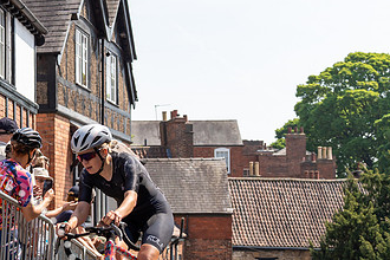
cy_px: 216
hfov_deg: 18.7
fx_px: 1170
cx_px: 78
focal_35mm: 108
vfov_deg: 12.6
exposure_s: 1/2500
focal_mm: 38
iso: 160
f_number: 3.5
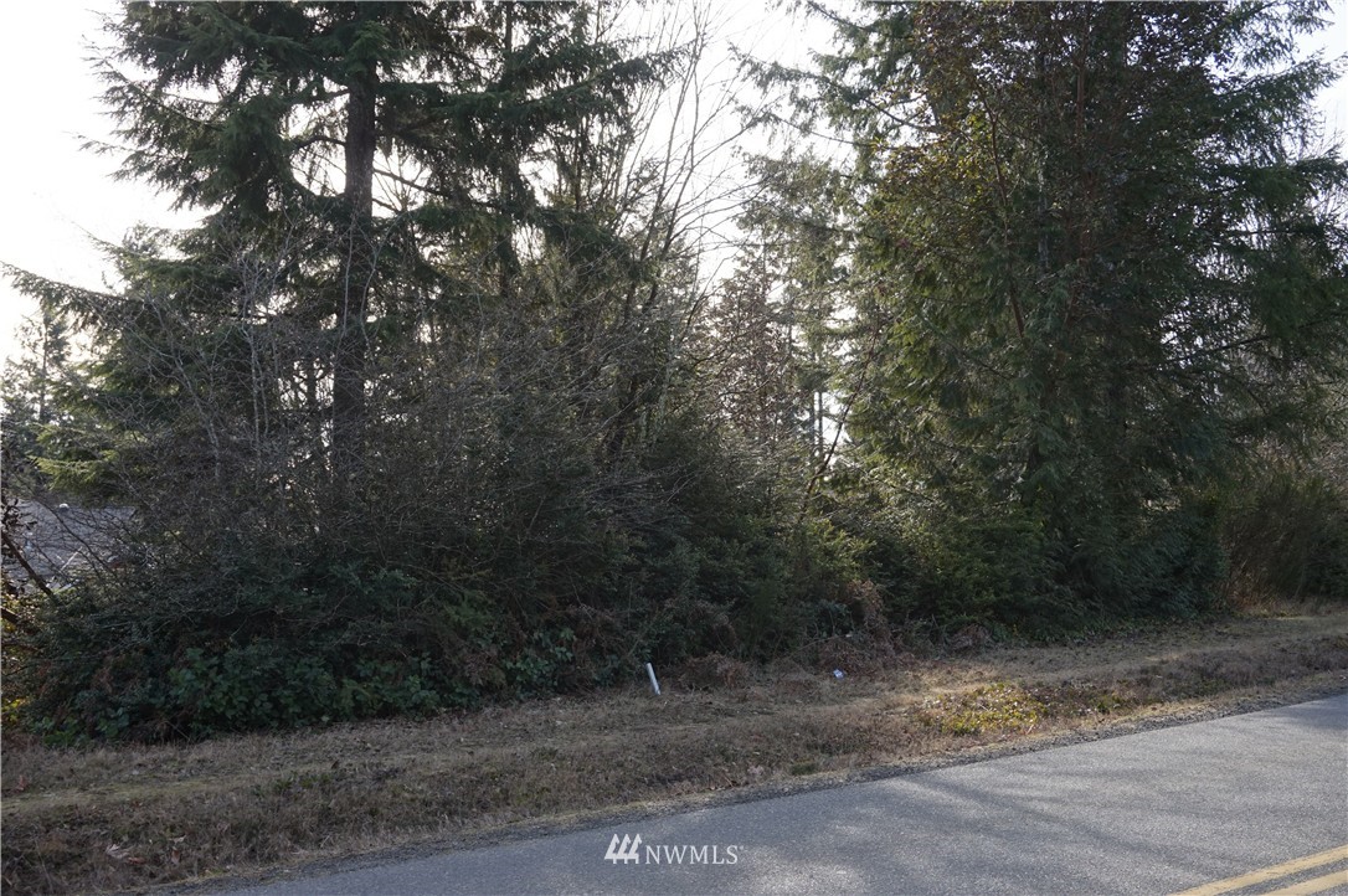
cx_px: 674
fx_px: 1515
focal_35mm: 40
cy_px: 448
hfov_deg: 48.0
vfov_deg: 33.0
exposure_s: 1/80
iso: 100
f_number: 6.3
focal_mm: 27
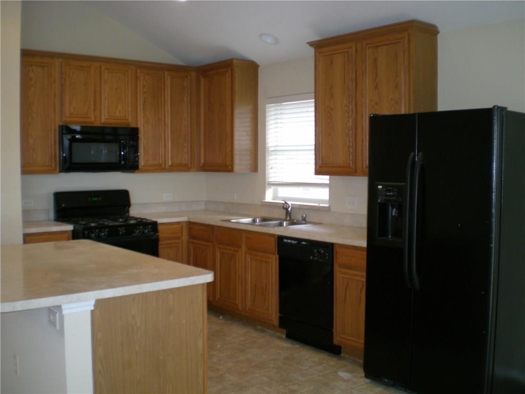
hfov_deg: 49.0
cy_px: 197
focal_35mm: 38
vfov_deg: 37.7
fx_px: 576
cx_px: 262
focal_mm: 6.3
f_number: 3.1
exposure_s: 1/30
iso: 155
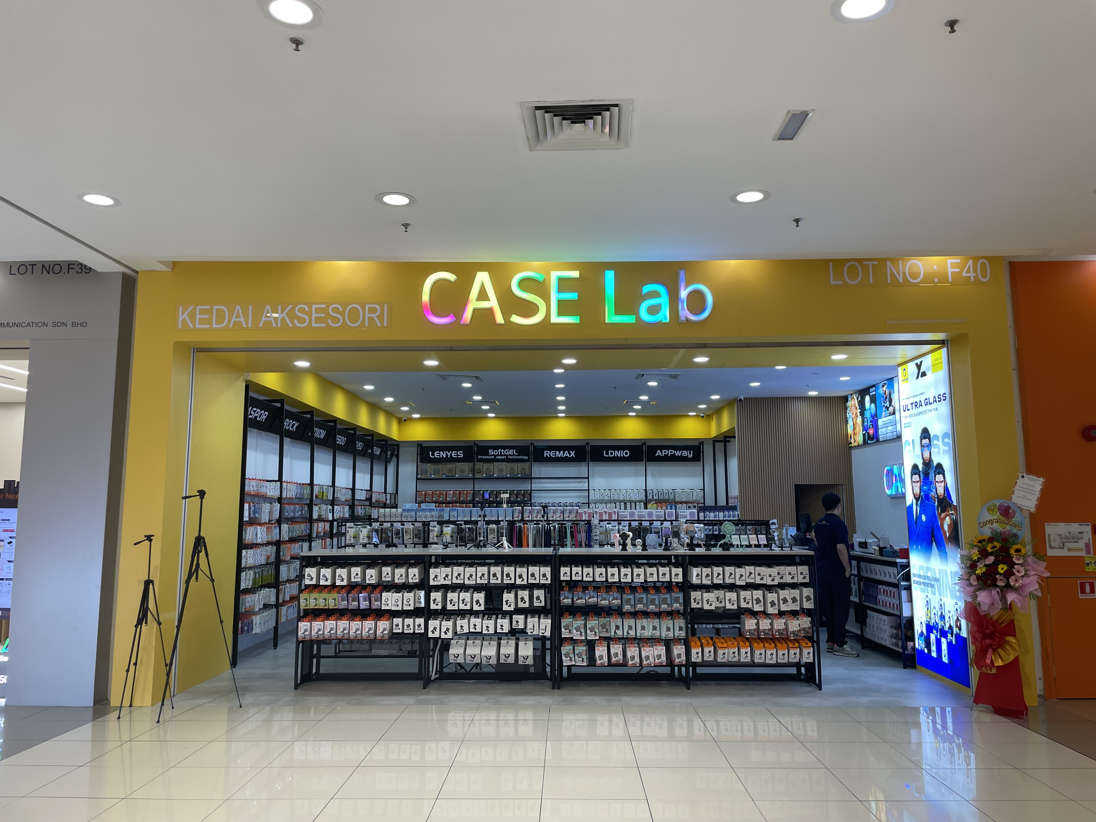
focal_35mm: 26
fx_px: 823
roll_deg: +0.6
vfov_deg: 53.1
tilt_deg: +7.7
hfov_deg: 67.3
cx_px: 548
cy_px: 411
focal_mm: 4.2
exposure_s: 1/100
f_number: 1.6
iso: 50
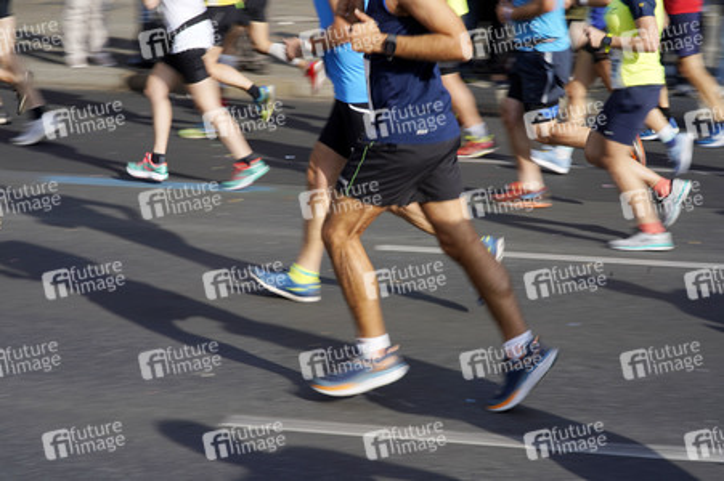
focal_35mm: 85
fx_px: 1708
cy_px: 240
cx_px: 362
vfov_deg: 16.0
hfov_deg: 23.9
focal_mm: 85
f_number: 16
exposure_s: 1/80
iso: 100
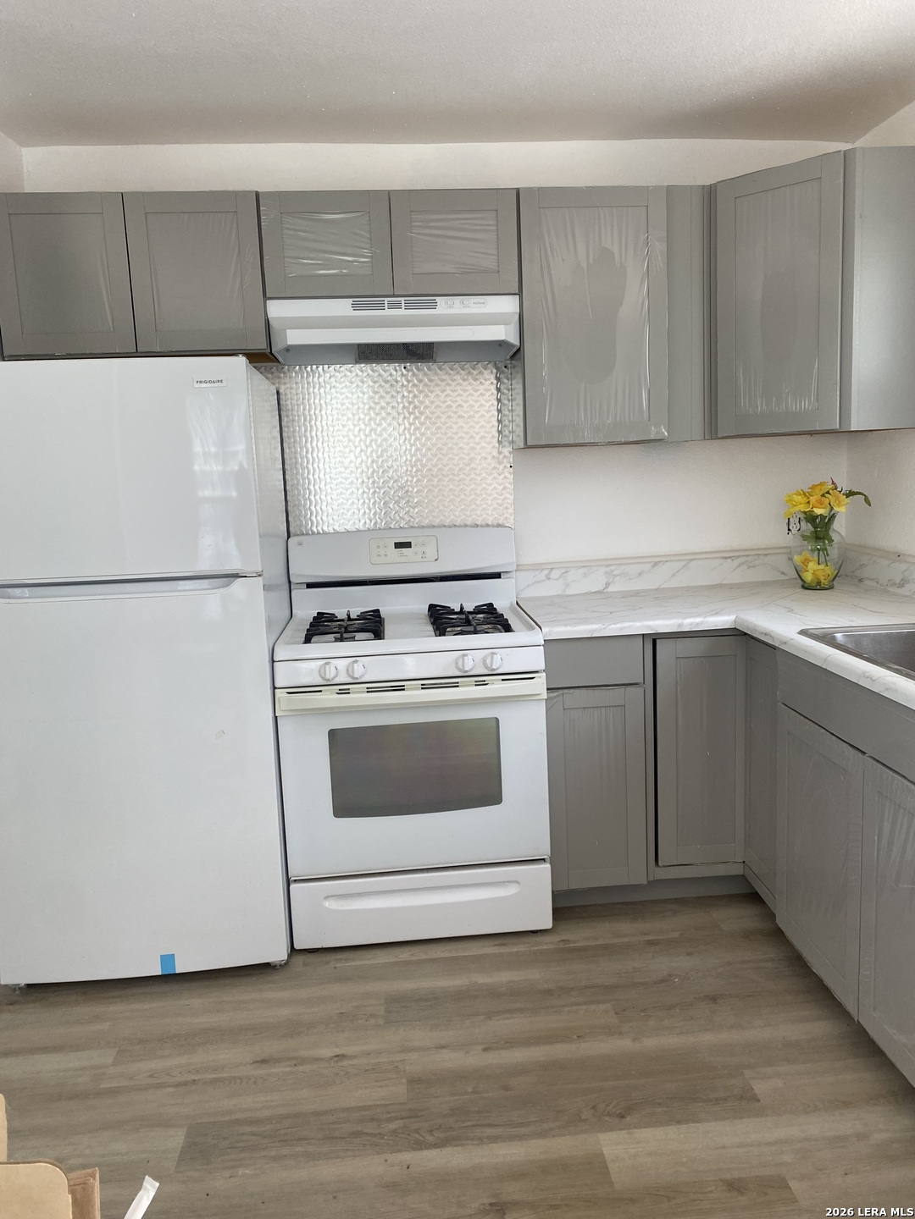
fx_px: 916
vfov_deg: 67.3
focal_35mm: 26
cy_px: 610
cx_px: 458
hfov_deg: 53.1
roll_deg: +1.5
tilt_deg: -8.5
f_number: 1.8
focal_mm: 4.25
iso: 100
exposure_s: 1/121
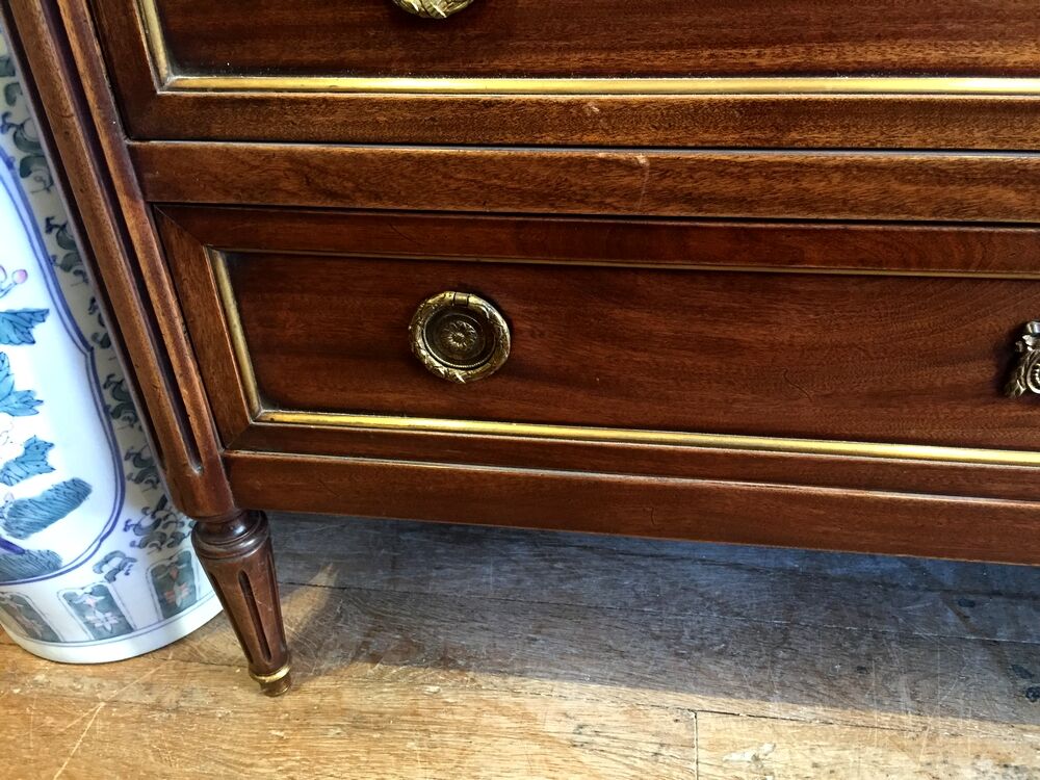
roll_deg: +3.7
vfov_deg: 48.2
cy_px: 390
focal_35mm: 29
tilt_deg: -34.2
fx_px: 871
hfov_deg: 61.7
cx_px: 520
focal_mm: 4.15
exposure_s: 1/33
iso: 250
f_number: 2.2
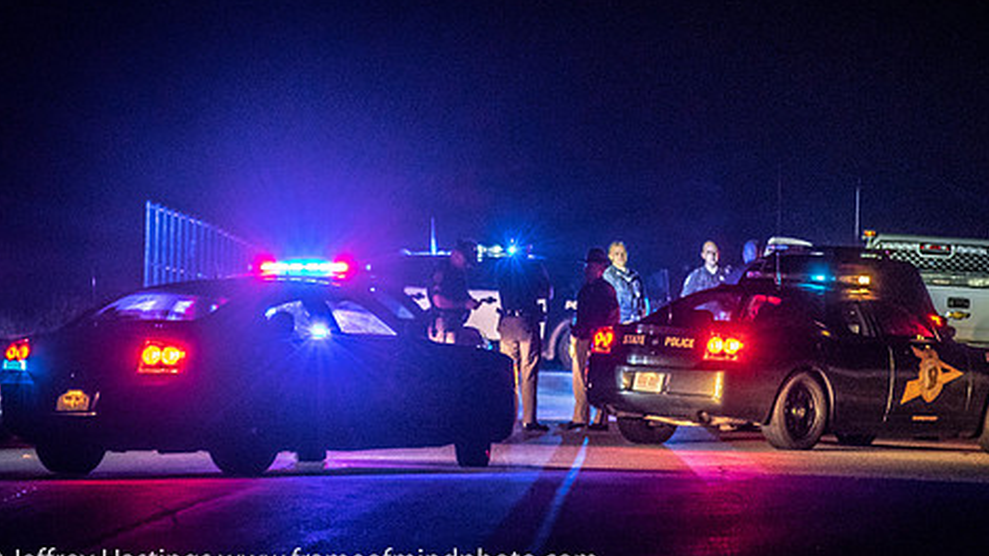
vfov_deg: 3.5
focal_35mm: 346
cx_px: 552
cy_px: 230
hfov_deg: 6.2
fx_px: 9071
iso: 2000
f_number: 5.3
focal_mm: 165
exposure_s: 1/40
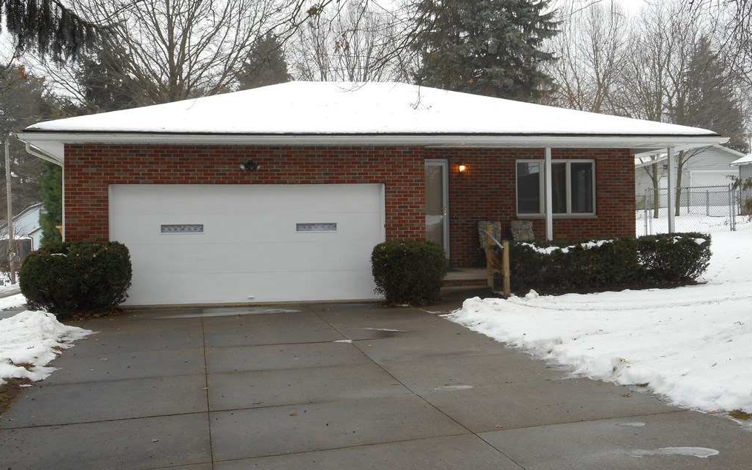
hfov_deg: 42.6
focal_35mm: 47
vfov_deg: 27.4
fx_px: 963
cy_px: 221
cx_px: 376
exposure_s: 1/30
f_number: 4.7
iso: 80
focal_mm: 7.9
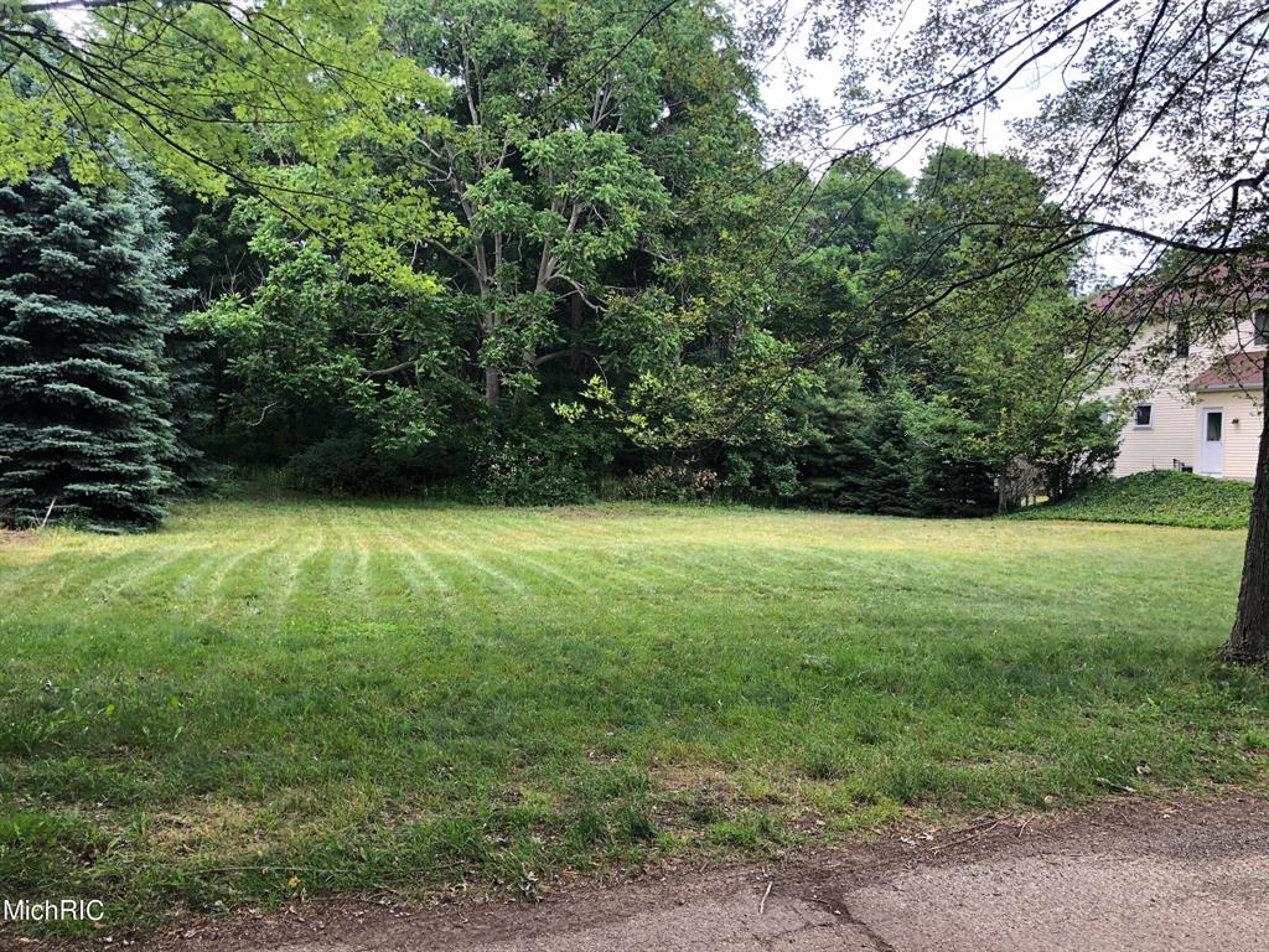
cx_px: 634
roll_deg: -1.0
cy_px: 476
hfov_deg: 63.4
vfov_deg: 49.7
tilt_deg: -1.5
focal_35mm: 28
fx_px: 1026
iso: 40
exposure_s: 1/120
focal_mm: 4
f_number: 1.8
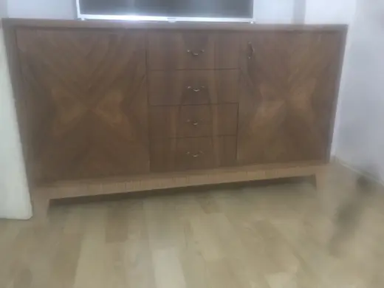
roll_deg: -0.4
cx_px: 192
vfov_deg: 49.7
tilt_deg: -11.3
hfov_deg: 63.4
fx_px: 311
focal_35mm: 28
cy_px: 144
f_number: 1.8
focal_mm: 3.99
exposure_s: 1/4
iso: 100
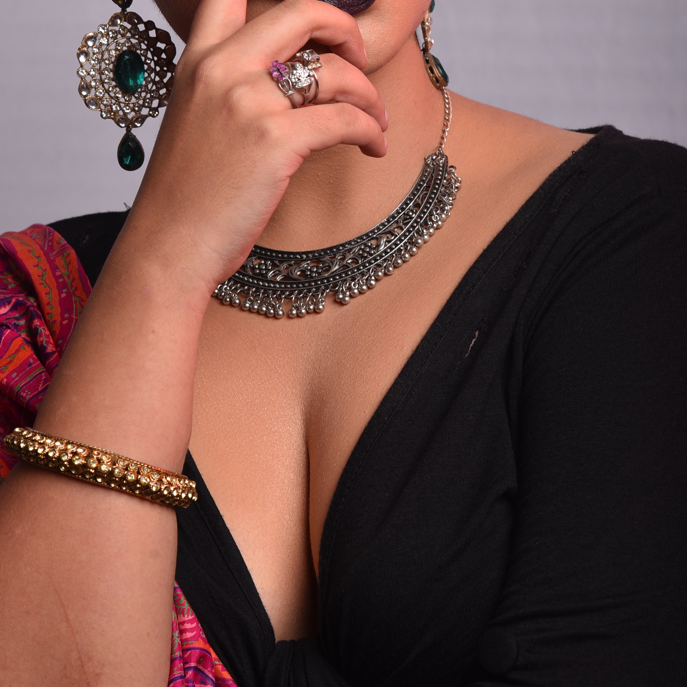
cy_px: 160
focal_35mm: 204
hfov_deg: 8.6
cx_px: 284
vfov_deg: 8.6
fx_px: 4581
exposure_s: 1/200
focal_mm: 120
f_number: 10
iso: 100
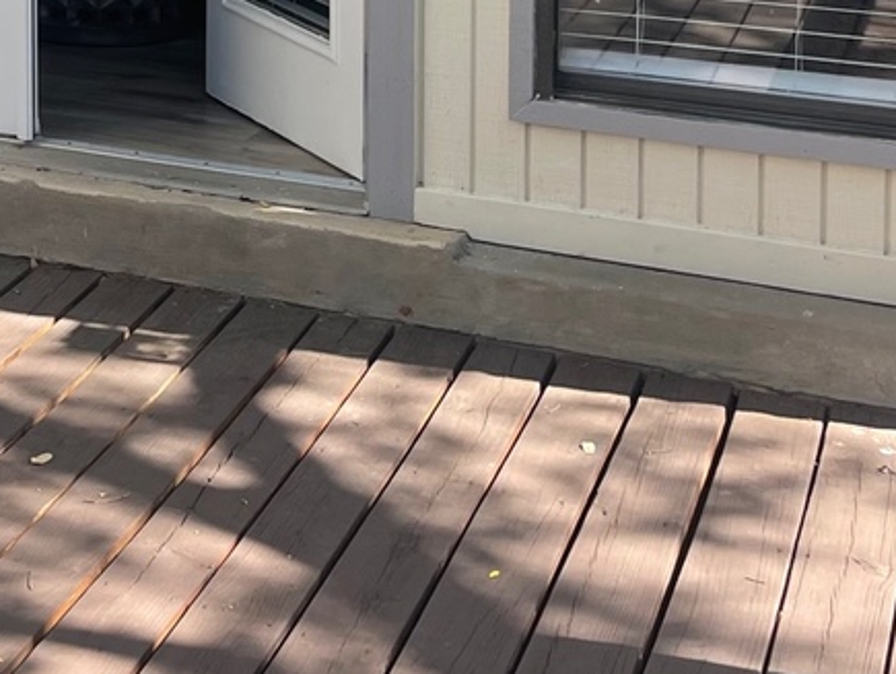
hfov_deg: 21.0
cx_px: -208
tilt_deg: -2.5
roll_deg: +0.3
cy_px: -332
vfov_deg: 15.8
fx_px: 2228
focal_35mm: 86
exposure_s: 1/813
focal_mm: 5.1
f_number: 1.6
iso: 32
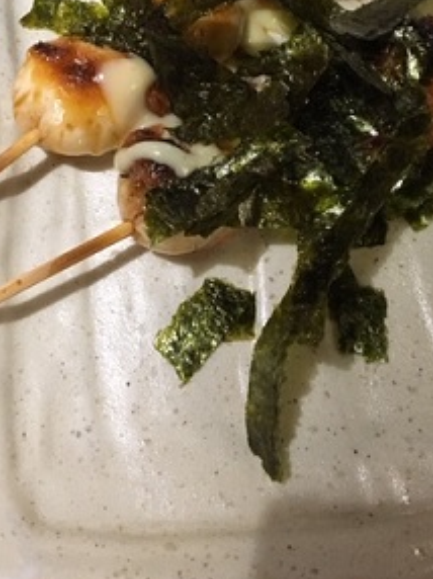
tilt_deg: -72.7
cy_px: 188
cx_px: 225
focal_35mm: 52
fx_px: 869
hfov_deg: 28.0
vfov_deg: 36.4
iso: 200
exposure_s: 1/30
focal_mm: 4.15
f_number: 2.2
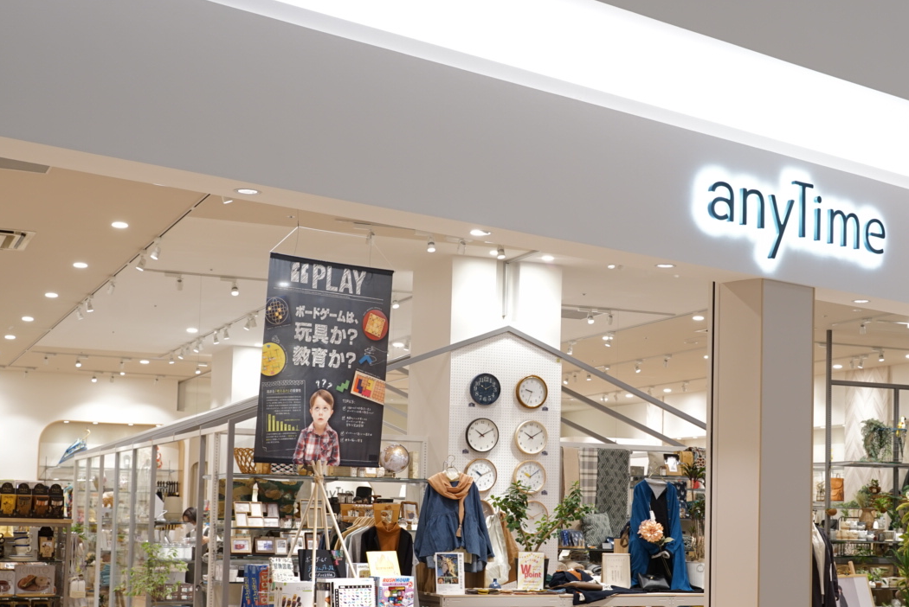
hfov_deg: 33.1
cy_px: 404
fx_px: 1516
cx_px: 608
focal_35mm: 60
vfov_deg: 22.6
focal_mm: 39
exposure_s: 1/25
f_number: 5.6
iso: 400
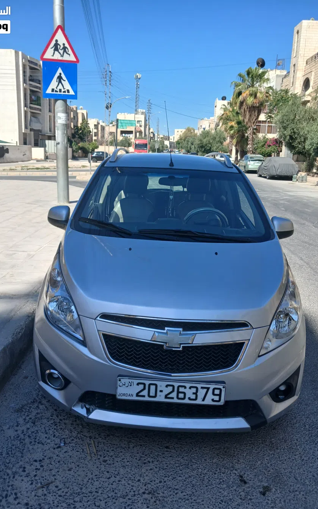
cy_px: 255
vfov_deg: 64.6
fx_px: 402
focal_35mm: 29
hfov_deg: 43.1
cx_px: 140
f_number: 1.8
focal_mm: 3.98
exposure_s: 1/449
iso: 20
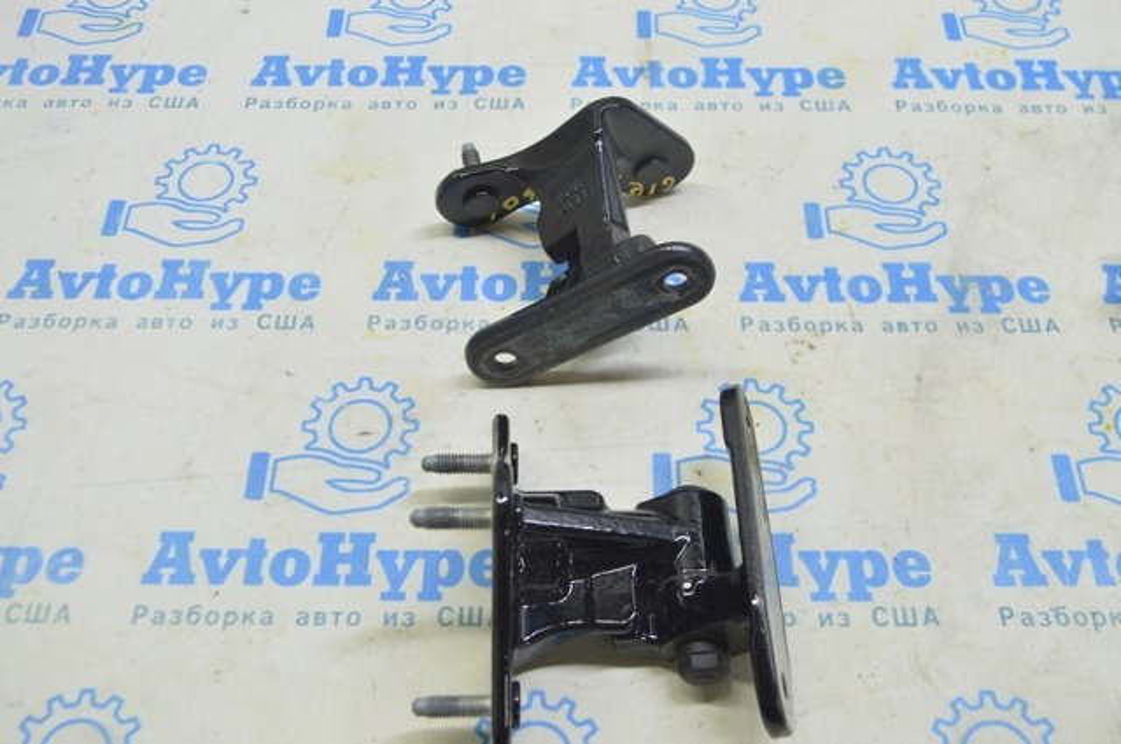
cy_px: 372
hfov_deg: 49.6
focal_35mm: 39
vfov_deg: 34.1
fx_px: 1213
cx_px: 560
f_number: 5.6
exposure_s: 1/20
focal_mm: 26
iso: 400
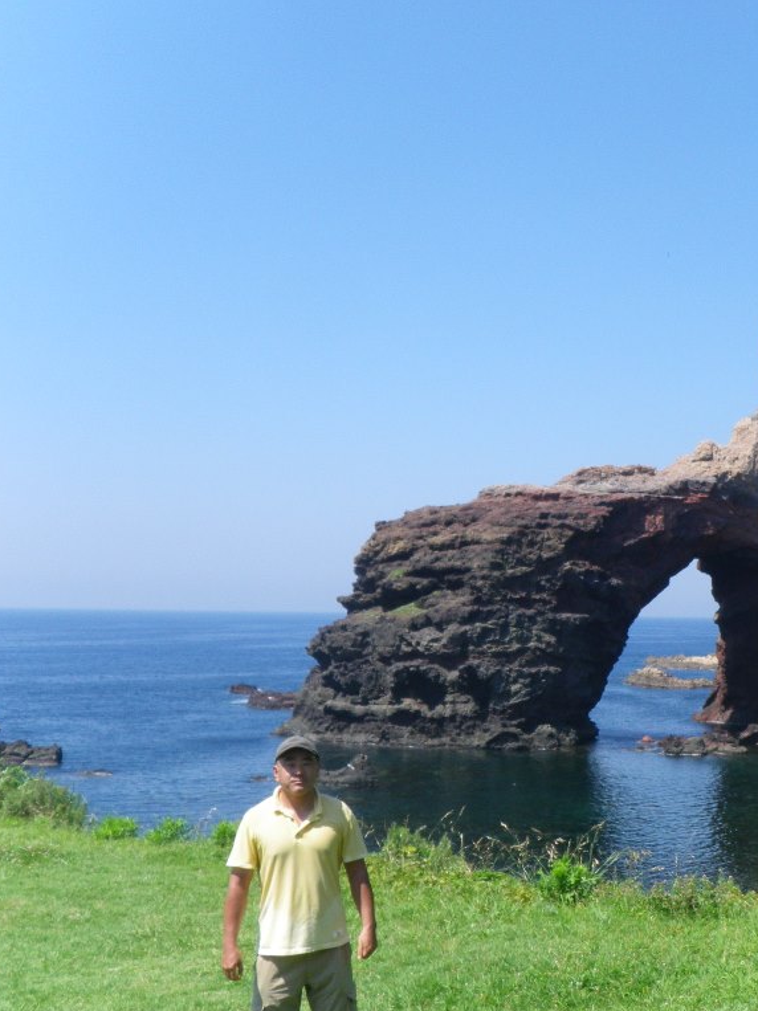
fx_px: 1373
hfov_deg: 30.2
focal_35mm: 47
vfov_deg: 40.4
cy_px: 506
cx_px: 600
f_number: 6.3
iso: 64
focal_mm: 6.2
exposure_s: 1/160
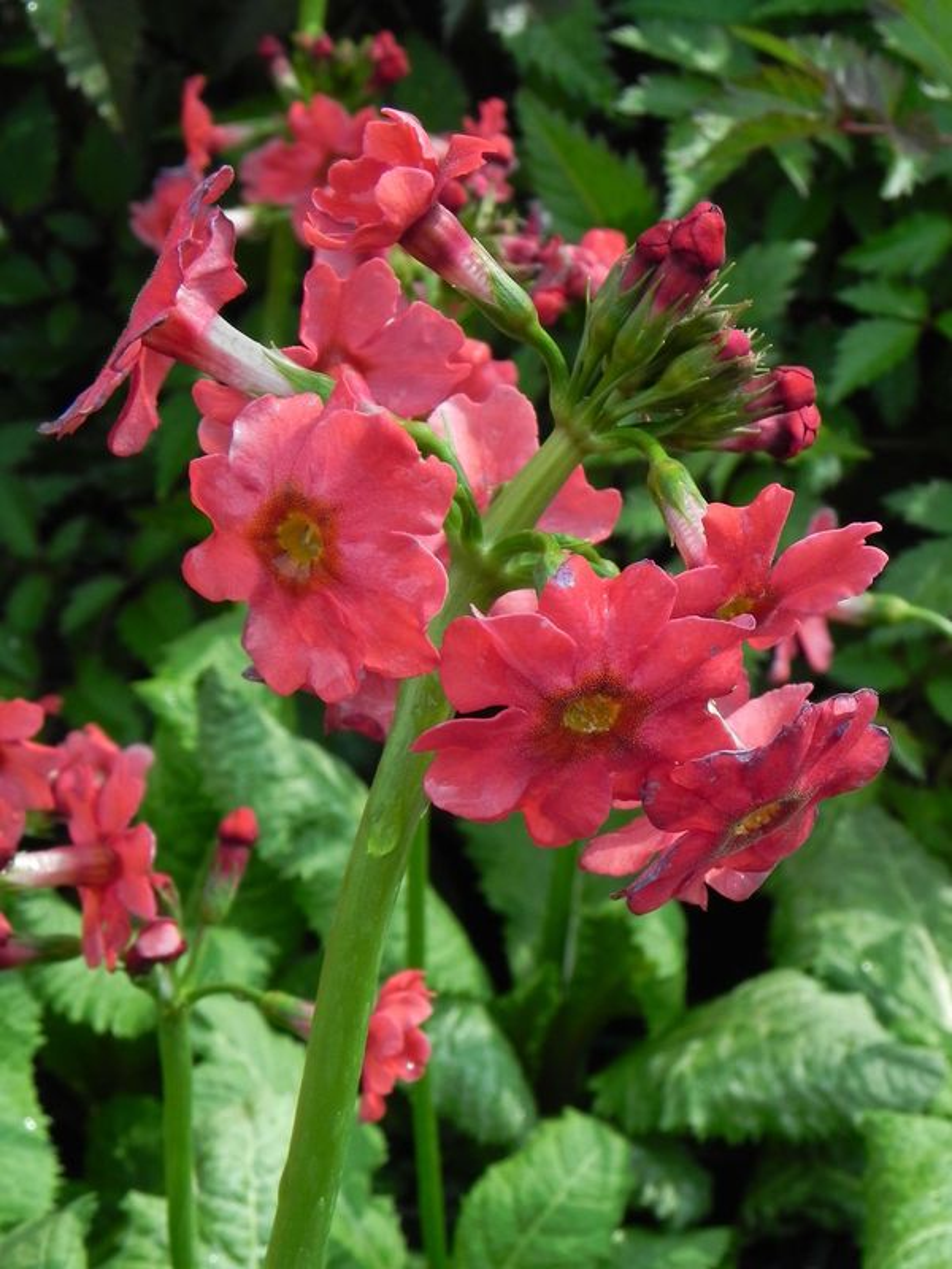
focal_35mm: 75
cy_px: 634
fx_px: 2750
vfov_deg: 26.0
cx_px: 476
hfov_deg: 19.6
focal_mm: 13.4
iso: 160
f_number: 7.1
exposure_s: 1/250
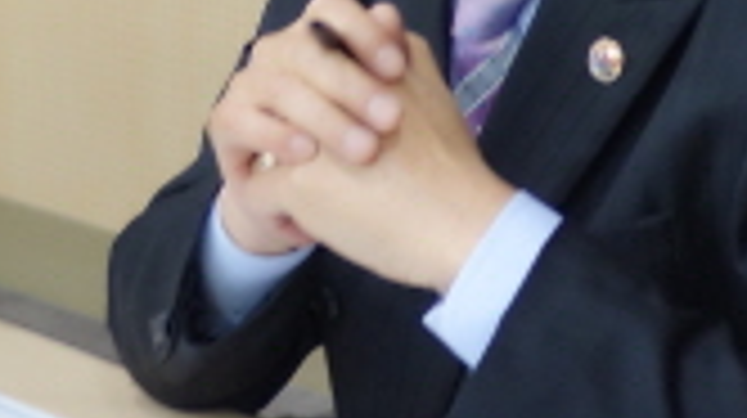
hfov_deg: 11.5
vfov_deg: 6.4
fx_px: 3681
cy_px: -225
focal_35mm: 186
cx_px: 117
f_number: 3.2
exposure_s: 1/50
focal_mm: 15.45
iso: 320
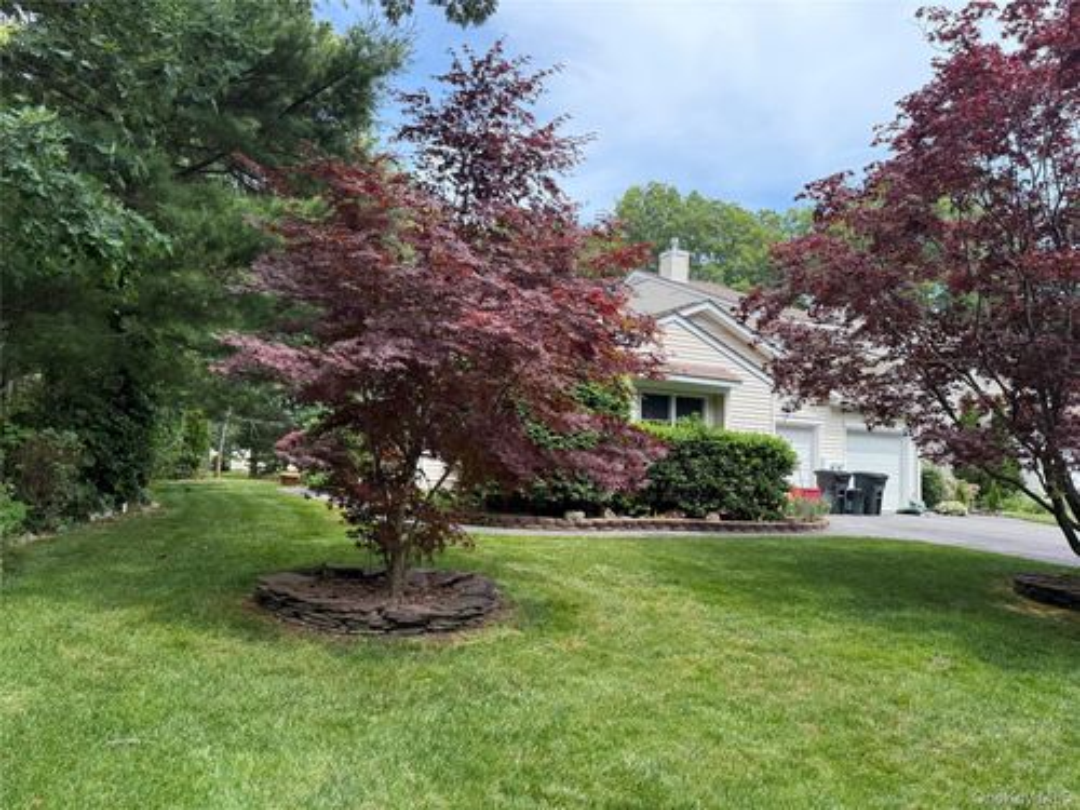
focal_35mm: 24
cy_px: 405
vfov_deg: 56.8
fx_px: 749
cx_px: 540
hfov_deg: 71.6
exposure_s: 1/1314
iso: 100
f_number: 1.78
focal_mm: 6.76
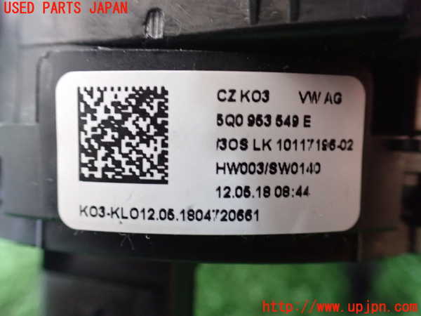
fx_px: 365
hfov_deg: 60.0
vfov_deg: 46.8
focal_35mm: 30
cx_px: 210
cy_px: 158
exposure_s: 1/30
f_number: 2.3
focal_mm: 5.4
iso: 1250
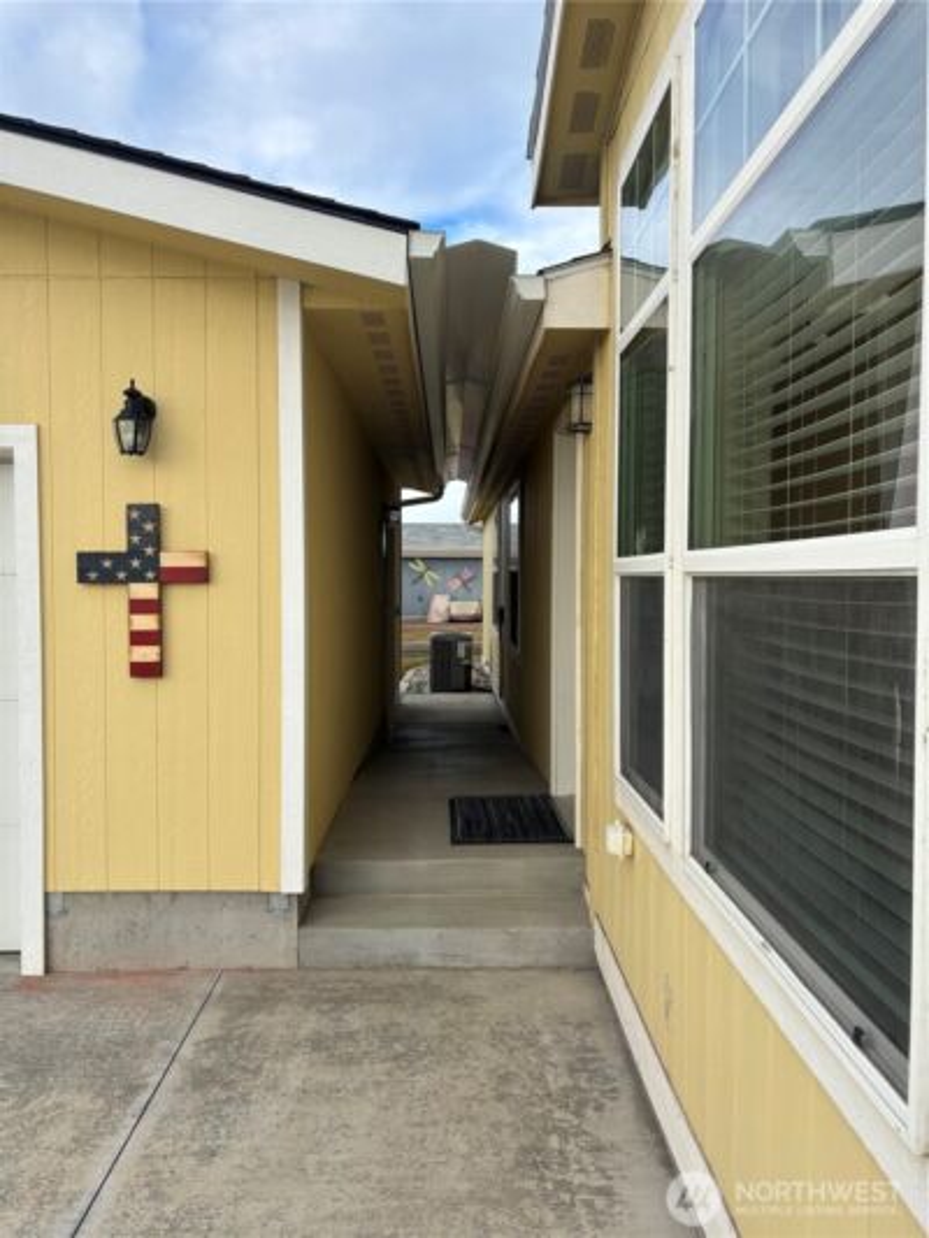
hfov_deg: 53.1
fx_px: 930
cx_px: 464
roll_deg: -0.9
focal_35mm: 26
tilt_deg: -2.9
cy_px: 619
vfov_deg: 67.3
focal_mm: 5.96
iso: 50
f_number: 1.6
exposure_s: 1/927
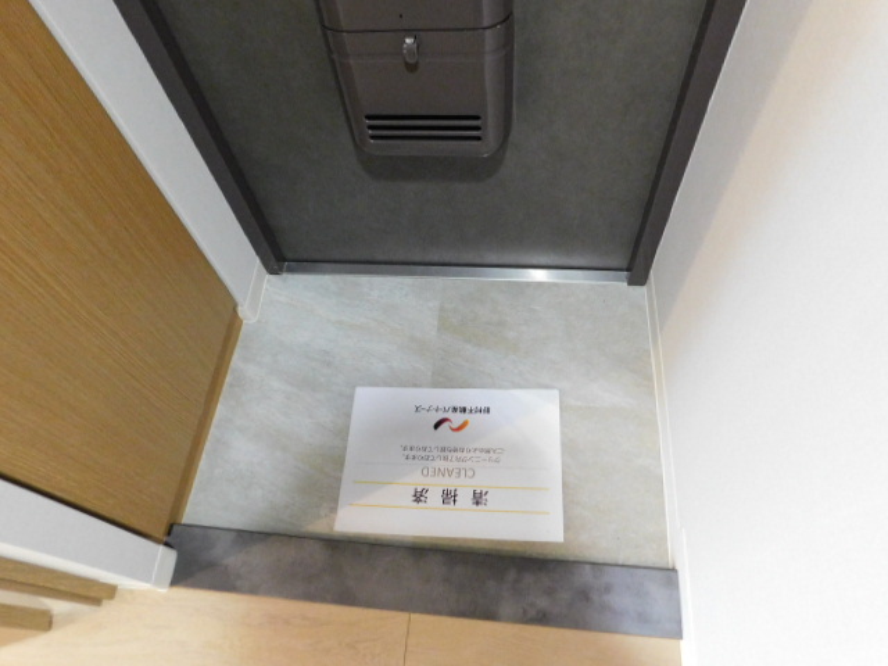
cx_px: 444
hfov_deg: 73.9
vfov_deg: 58.9
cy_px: 333
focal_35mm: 23
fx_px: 590
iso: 800
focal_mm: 4
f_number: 3
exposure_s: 1/8
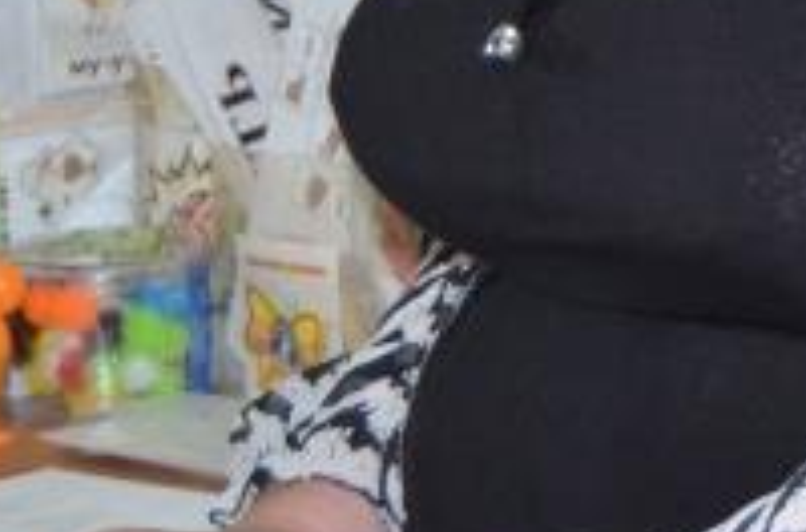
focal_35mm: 169
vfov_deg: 7.8
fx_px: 3772
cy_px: -496
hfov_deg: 11.6
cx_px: 1257
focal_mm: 22
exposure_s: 1/200
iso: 800
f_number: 4
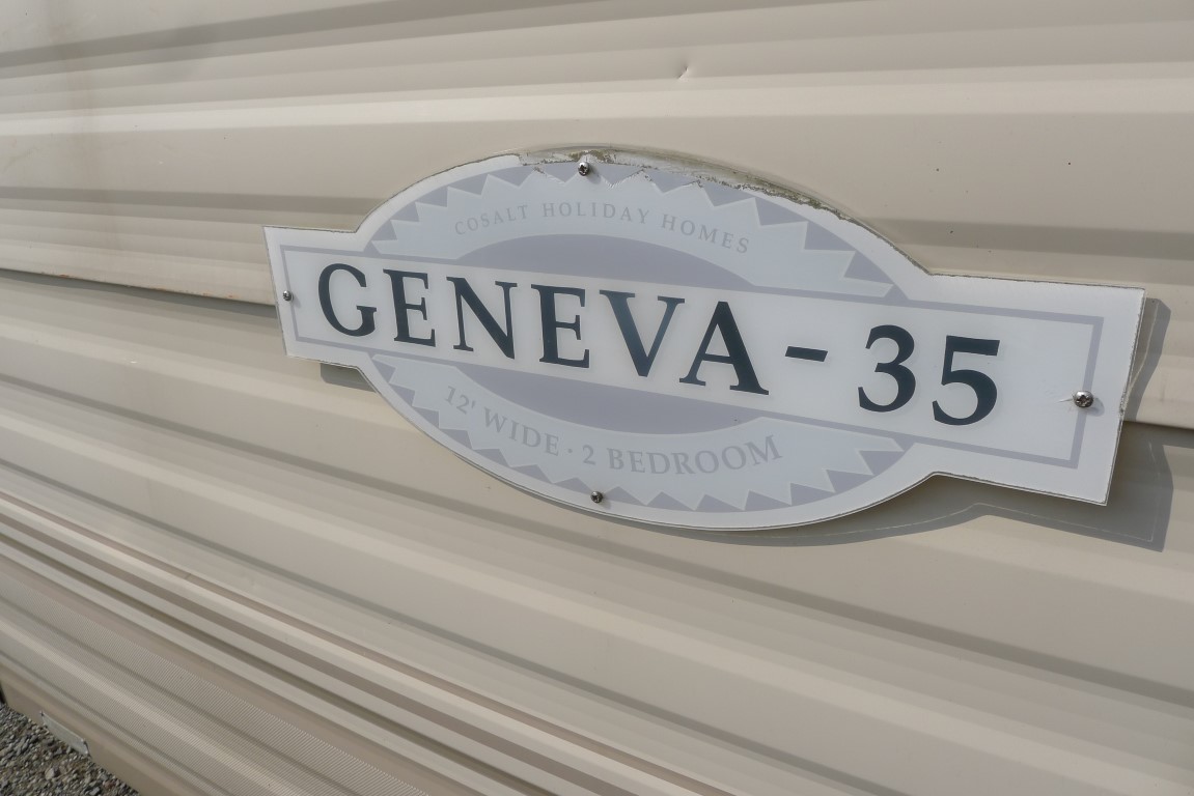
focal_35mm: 24
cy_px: 398
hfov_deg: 73.7
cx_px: 597
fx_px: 796
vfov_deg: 53.2
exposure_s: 1/1000
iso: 80
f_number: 4.5
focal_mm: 5.1
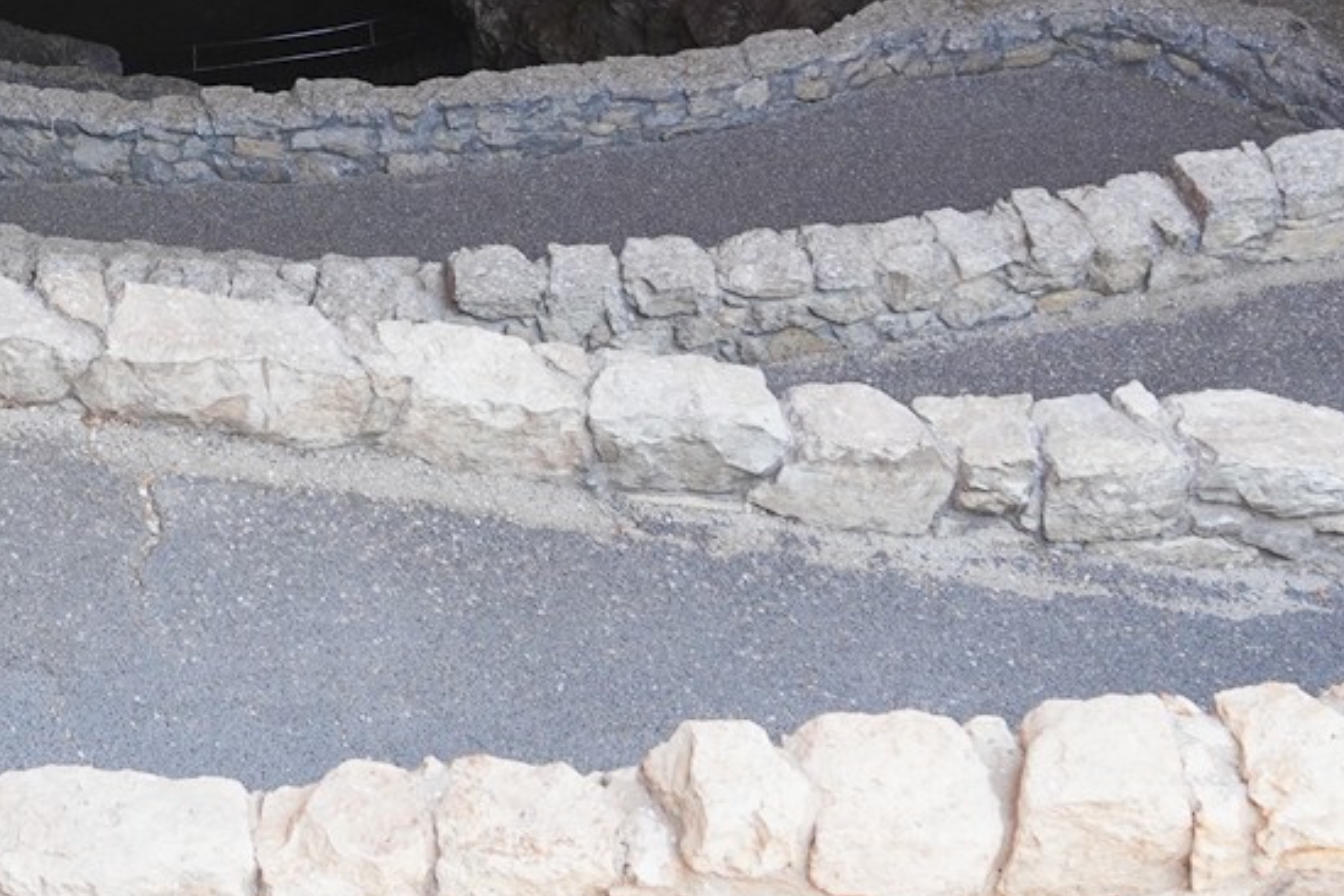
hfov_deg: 19.1
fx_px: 3808
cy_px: -27
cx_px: -191
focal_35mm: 102
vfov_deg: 13.2
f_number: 5.6
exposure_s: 1/100
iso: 400
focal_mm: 28
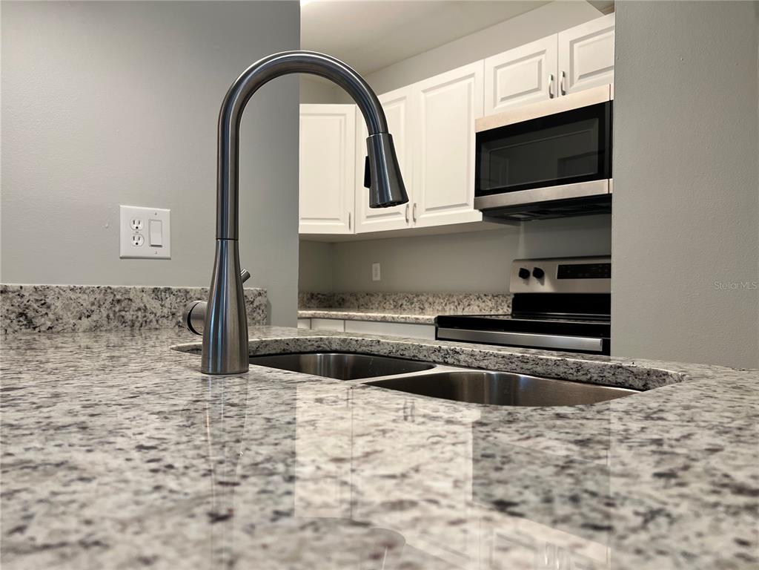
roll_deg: -0.2
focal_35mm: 26
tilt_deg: +0.5
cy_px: 285
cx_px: 380
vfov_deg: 53.1
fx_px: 570
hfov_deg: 67.3
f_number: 1.5
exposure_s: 1/120
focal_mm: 5.7
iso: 100
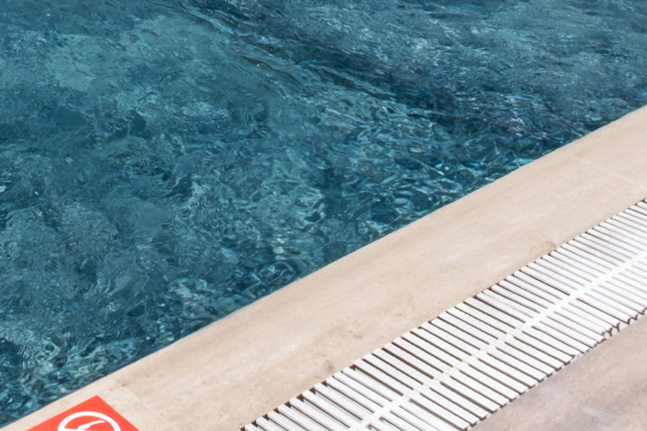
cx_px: 7
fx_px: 1384
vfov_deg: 13.9
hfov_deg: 25.1
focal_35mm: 77
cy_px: -526
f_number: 9
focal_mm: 10
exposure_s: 1/250
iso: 125
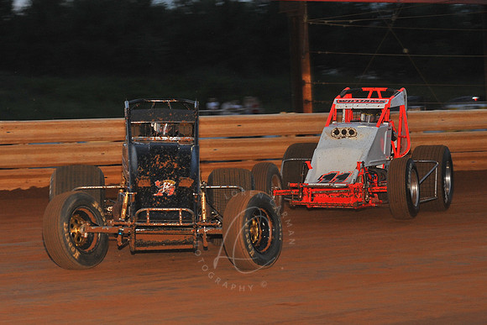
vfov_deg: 13.7
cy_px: 162
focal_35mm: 100
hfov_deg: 20.4
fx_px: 1353
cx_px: 244
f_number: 8
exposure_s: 1/320
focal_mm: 100
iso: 1000
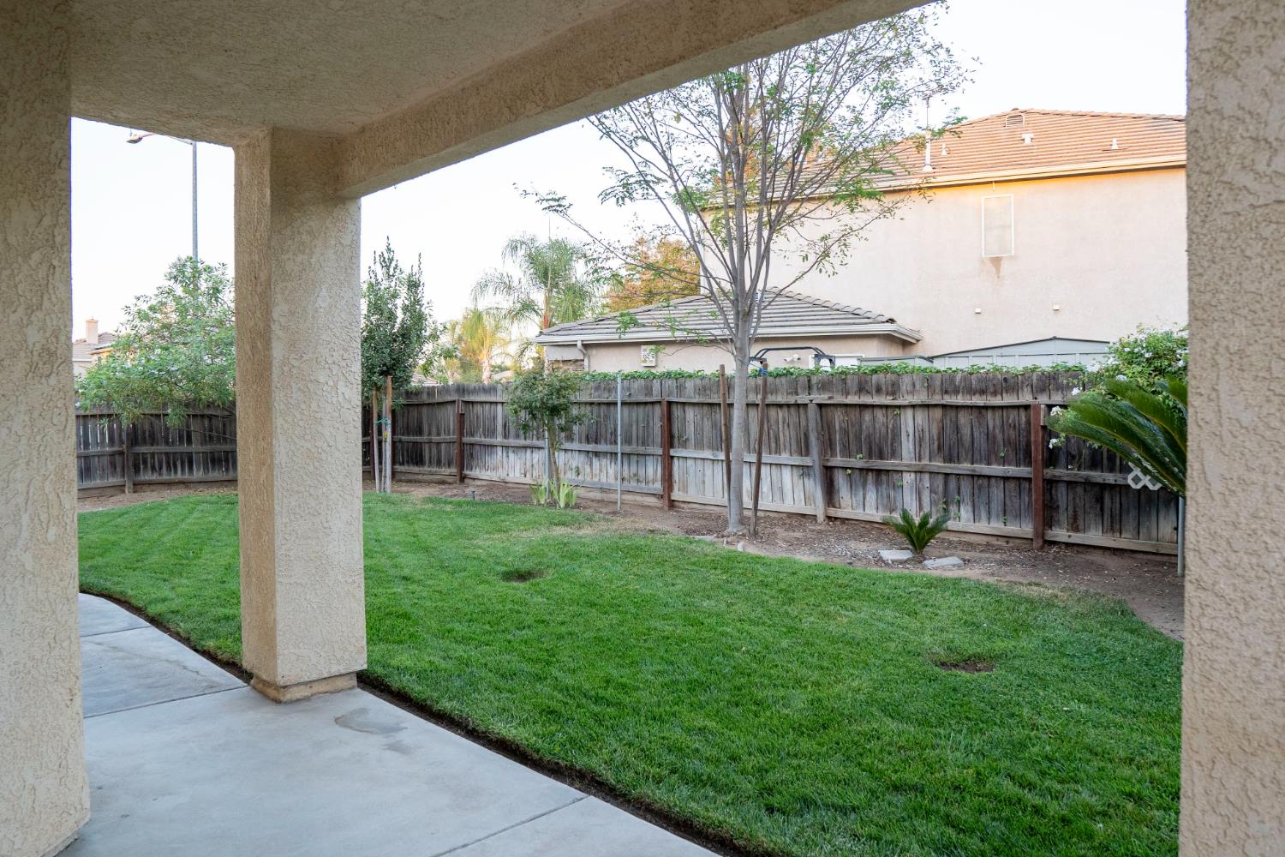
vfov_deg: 53.1
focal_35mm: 24
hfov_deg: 73.7
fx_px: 857
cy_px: 428
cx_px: 642
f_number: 4
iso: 500
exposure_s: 1/160
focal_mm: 16
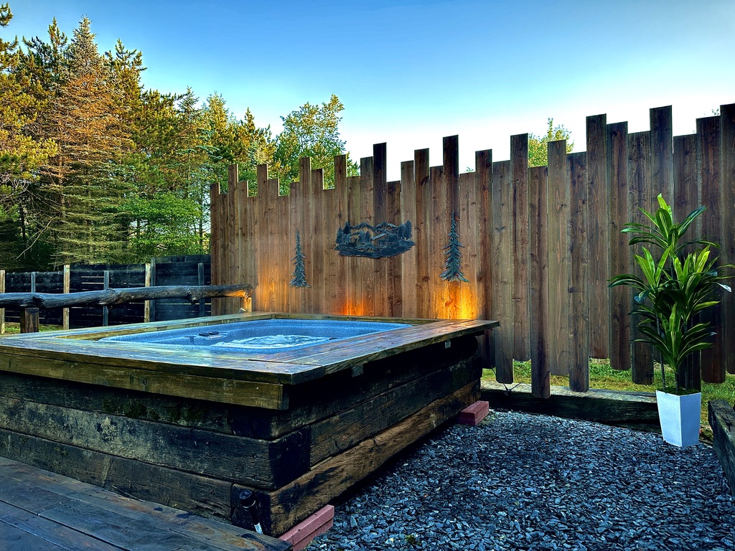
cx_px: 368
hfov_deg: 71.6
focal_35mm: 24
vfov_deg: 56.8
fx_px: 510
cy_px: 276
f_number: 1.78
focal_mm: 6.86
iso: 80
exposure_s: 1/172
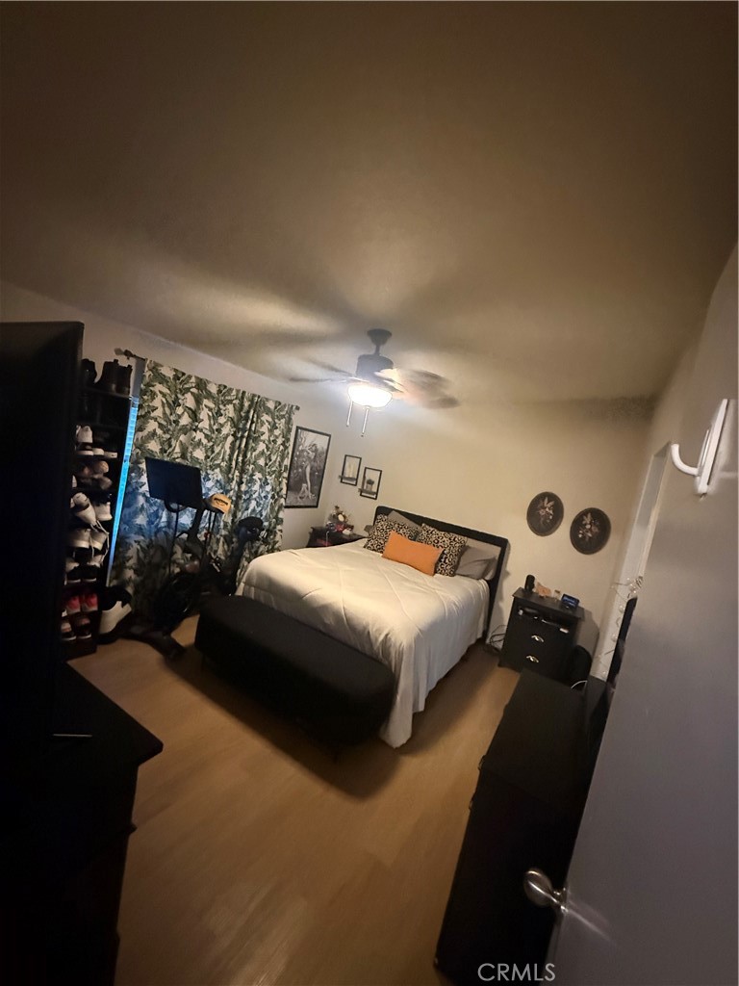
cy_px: 493
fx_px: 399
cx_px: 370
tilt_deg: -2.8
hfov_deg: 85.7
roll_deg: -10.9
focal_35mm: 14
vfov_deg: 102.1
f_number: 2.2
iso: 1600
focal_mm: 2.22
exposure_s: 1/40
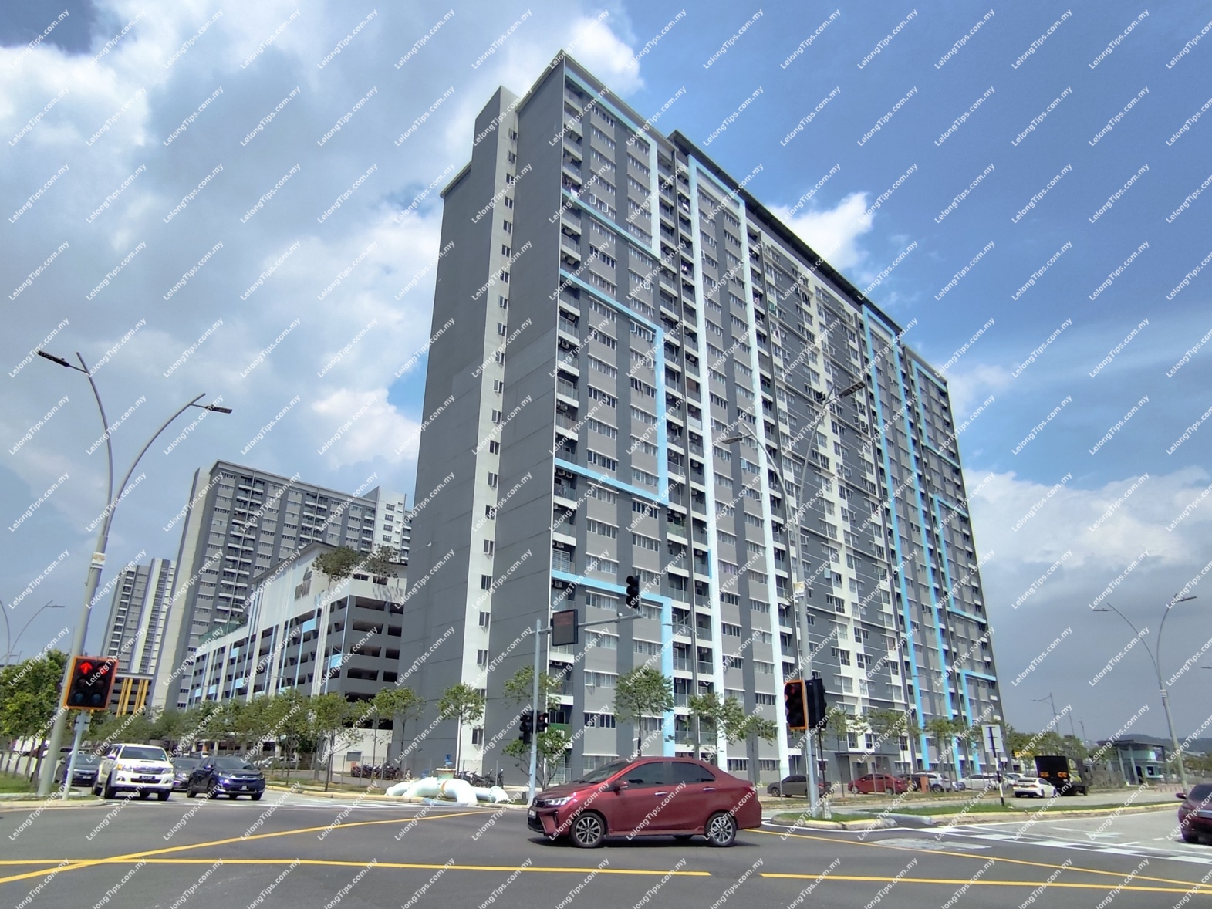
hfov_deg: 94.5
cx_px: 606
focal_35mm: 16
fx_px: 560
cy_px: 454
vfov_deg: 78.1
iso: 50
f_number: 2.2
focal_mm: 1.65
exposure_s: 1/2976
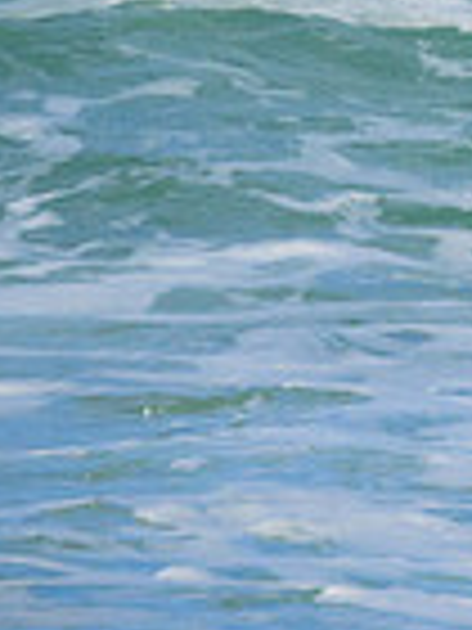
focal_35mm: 3195
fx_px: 58086
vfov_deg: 0.6
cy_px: -61
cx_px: 1151
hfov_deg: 0.5
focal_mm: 800
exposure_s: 1/1600
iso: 1800
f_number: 11
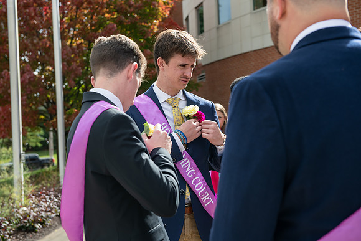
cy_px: 120
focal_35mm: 58
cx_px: 180
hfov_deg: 34.5
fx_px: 582
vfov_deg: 23.4
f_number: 5
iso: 80
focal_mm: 58
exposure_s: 1/400
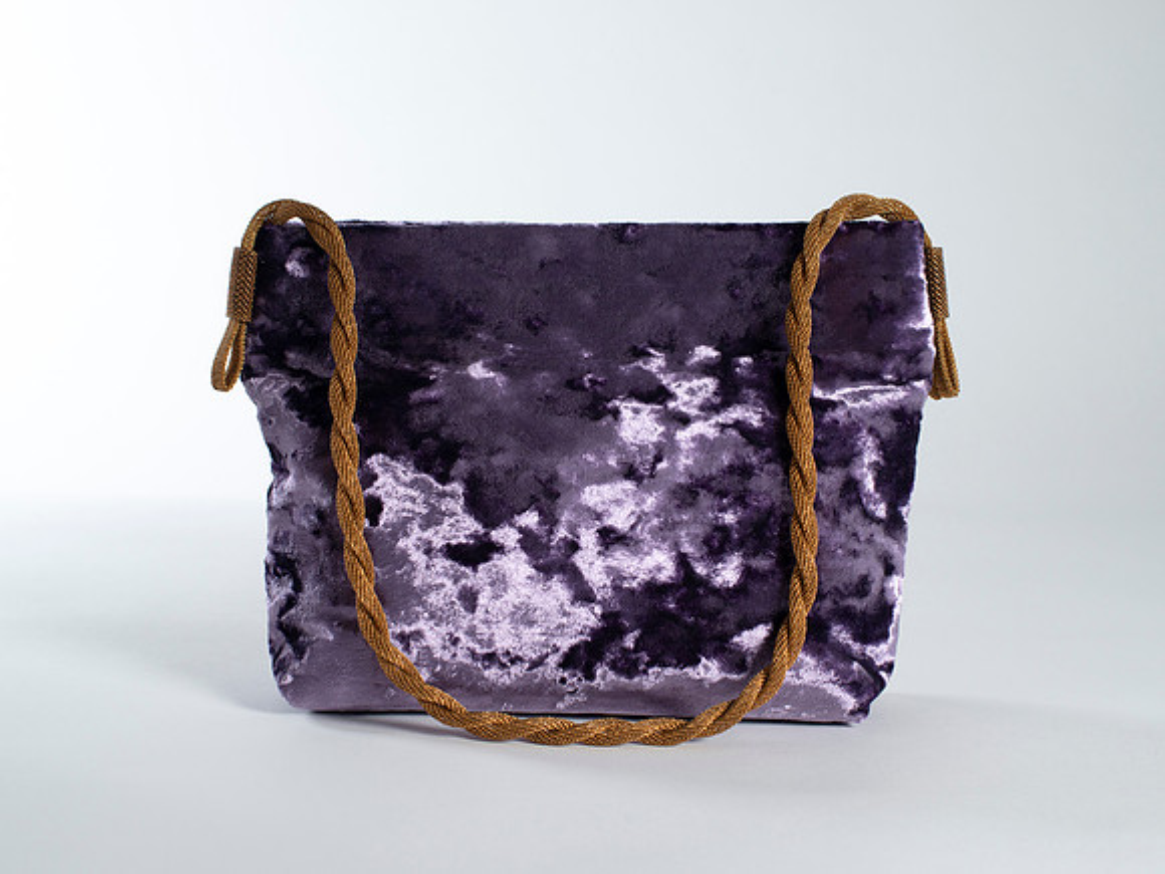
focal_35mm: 55
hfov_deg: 34.7
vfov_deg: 26.4
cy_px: 437
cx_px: 582
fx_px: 1862
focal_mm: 50
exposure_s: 1/200
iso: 200
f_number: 8
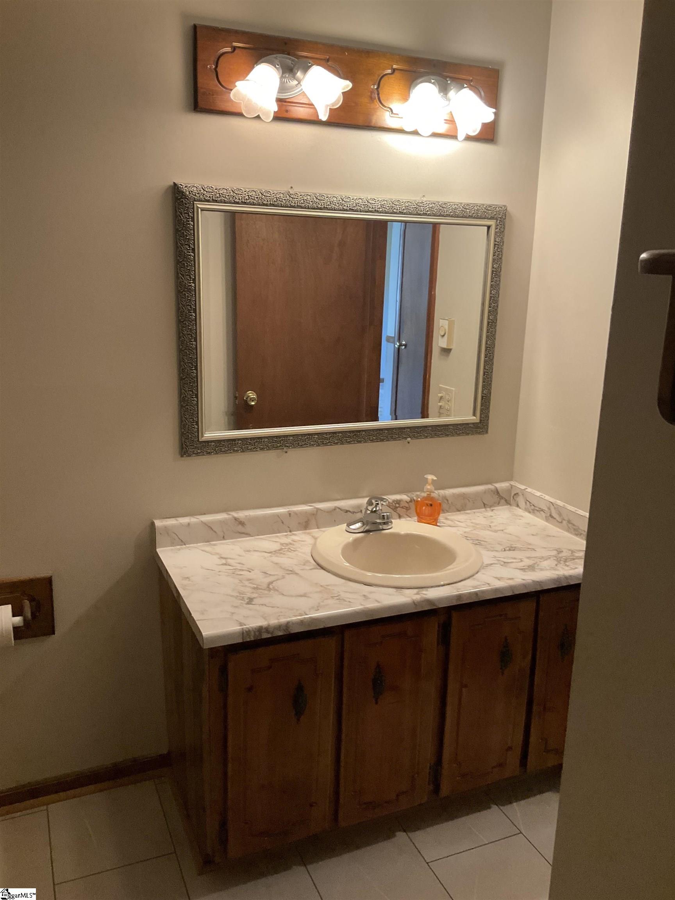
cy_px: 450
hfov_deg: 48.2
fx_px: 754
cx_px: 338
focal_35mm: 29
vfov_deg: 61.7
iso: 200
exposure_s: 1/60
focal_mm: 3
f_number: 1.8
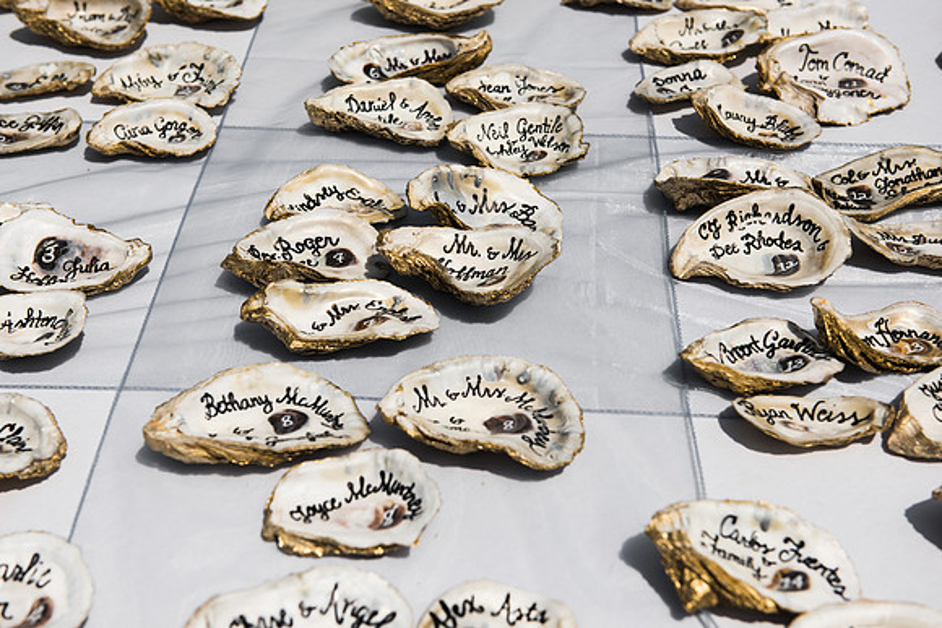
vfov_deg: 24.2
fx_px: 1466
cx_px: 471
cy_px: 314
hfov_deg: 35.6
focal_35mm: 56
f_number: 5.6
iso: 100
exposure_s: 1/4000
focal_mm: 56
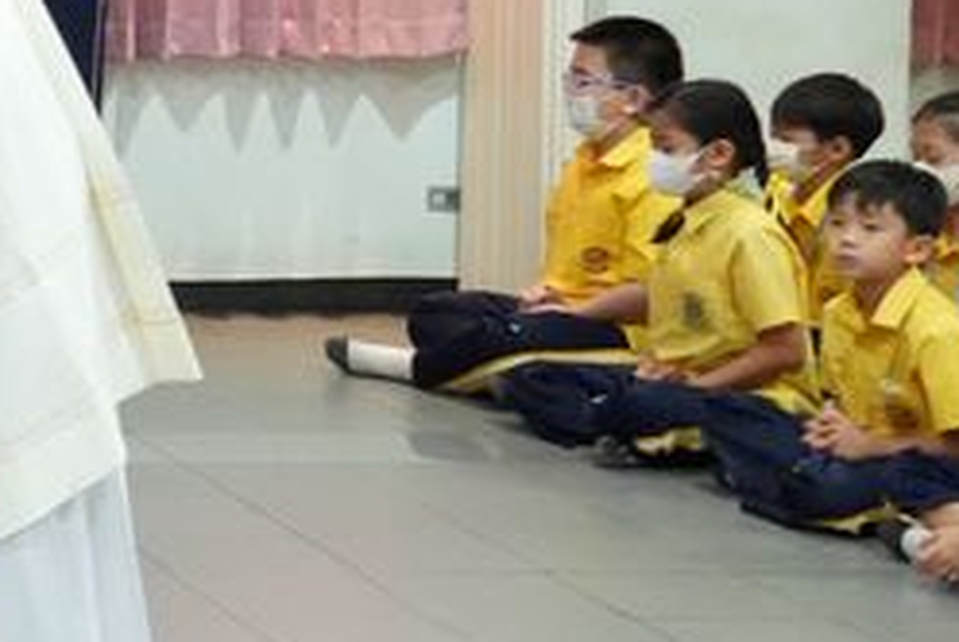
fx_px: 3550
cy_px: 31
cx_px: -1044
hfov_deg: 13.0
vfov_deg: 10.3
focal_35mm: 133
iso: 4000
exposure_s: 1/125
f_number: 4
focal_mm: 21
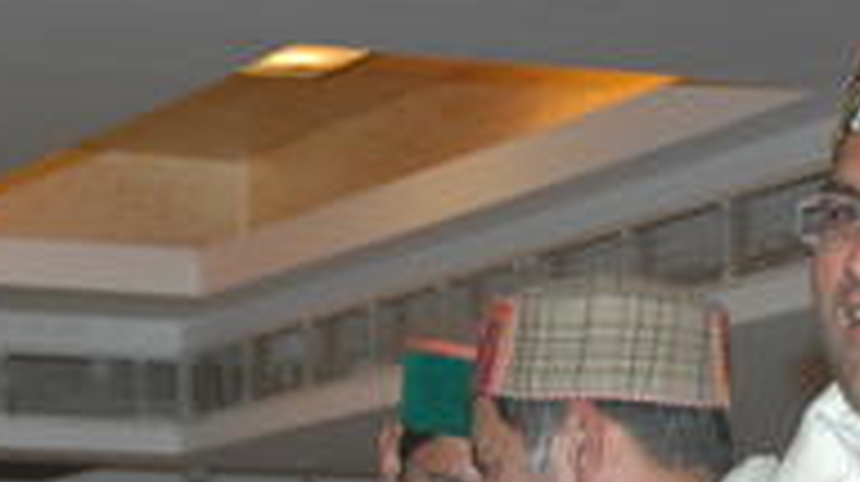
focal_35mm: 168
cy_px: 687
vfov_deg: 7.1
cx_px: 207
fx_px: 3827
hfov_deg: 12.8
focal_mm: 34
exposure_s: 1/60
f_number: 4.2
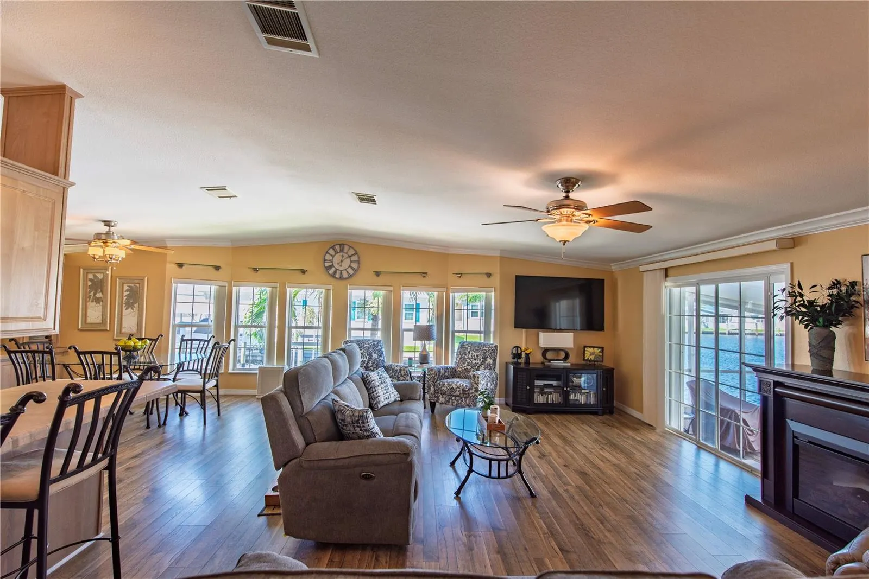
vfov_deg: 77.3
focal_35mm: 15
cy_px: 290
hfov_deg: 100.4
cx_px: 434
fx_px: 362
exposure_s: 1/80
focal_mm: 15
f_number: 4.5
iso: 100
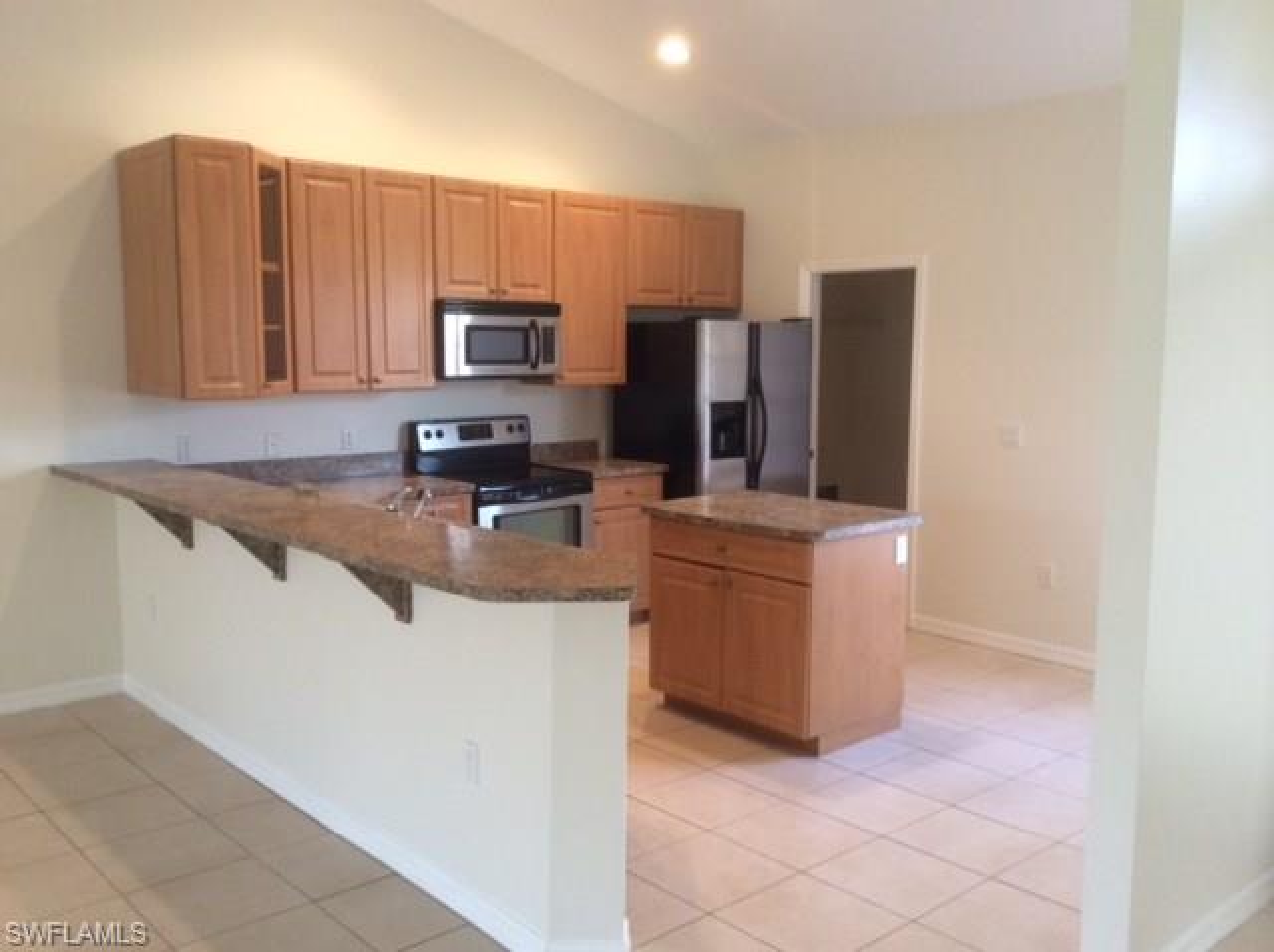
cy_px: 476
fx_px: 1213
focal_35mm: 33
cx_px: 637
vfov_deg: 42.8
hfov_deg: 55.4
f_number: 2.4
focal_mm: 3.3
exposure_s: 1/24
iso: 100
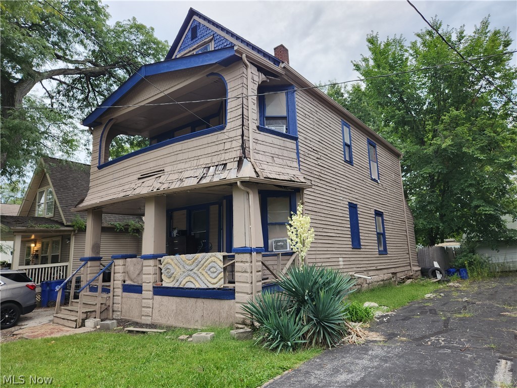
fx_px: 344
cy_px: 194
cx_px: 258
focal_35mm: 23
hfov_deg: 73.9
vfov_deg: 58.9
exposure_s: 1/180
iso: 80
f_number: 1.8
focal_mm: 5.4
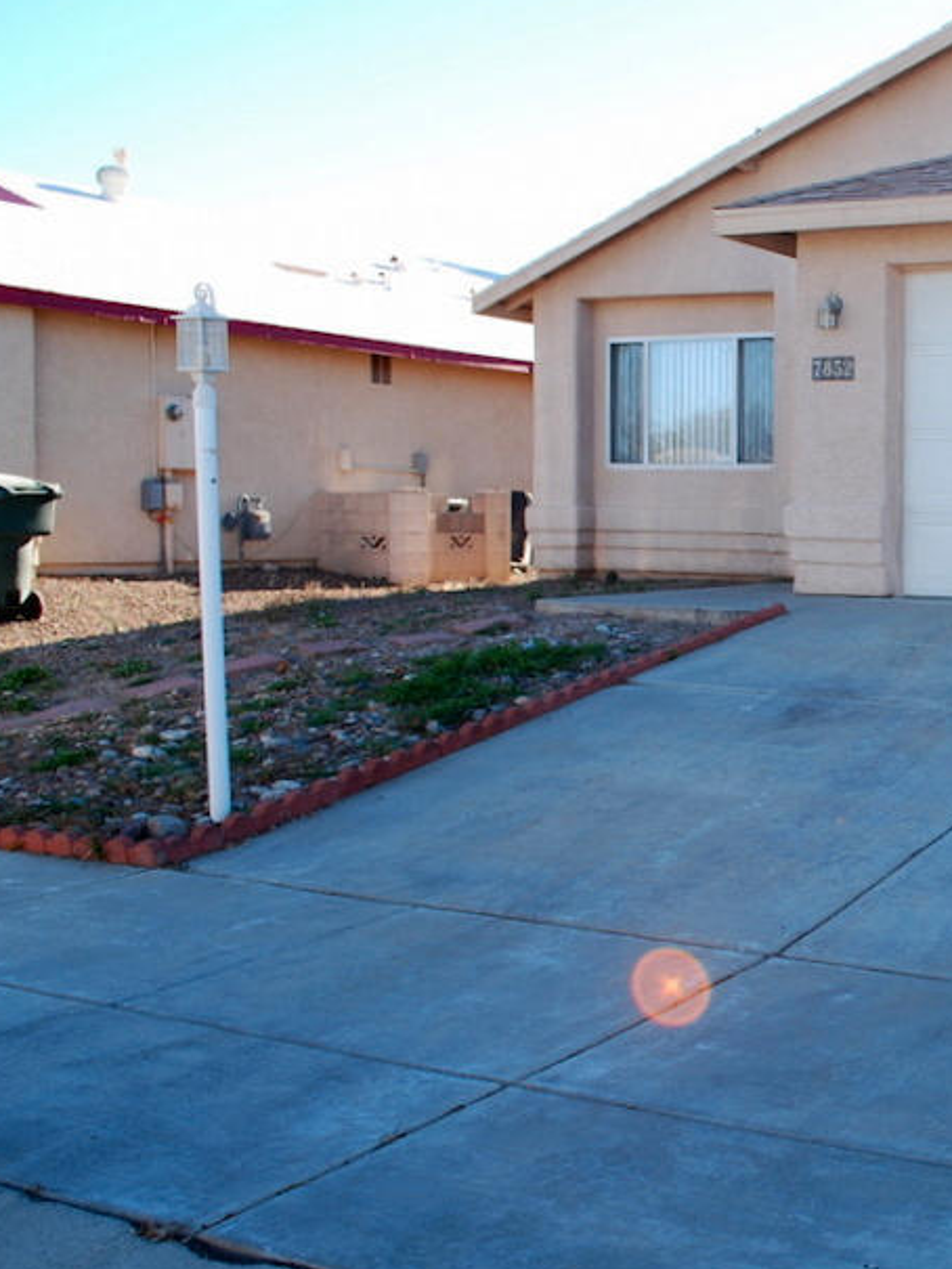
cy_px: 674
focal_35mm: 44
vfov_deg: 42.9
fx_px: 1613
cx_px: 979
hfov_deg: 30.3
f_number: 5.6
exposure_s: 1/125
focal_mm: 18
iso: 100
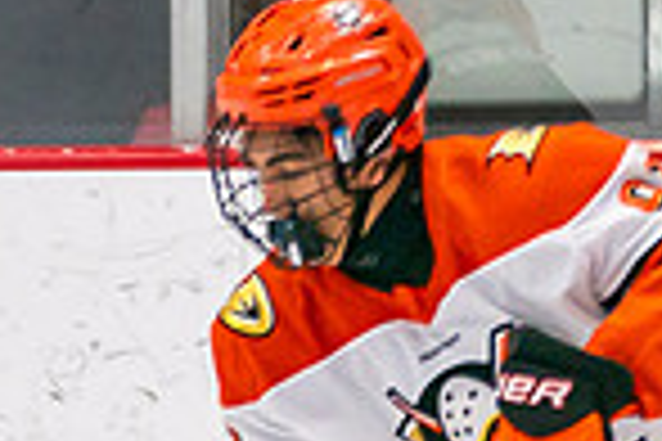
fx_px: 20888
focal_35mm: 1136
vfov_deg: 1.2
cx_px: 74
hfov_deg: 1.8
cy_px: 970
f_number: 2.8
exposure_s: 1/640
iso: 640
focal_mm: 155
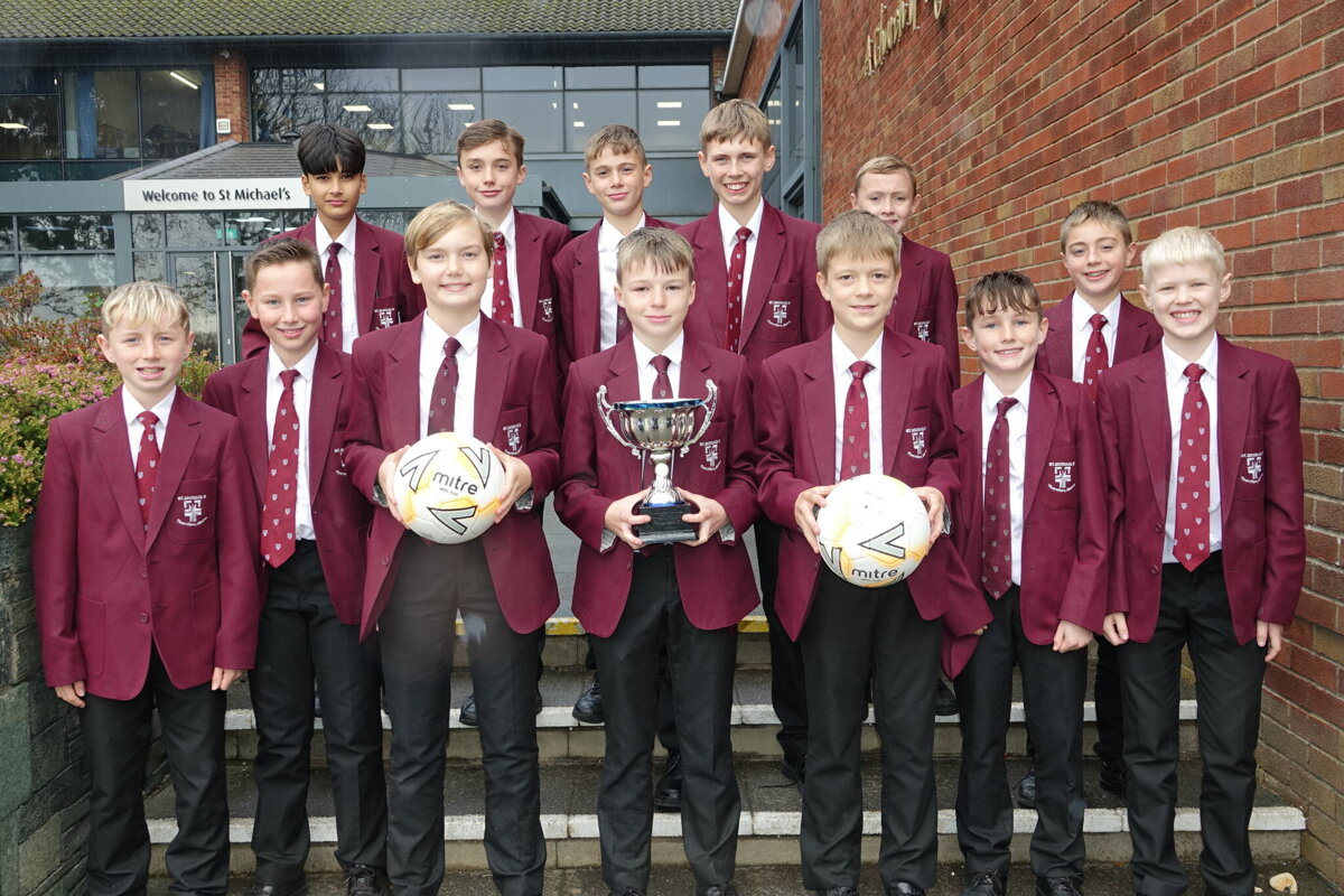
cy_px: 448
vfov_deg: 40.0
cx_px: 672
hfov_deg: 57.2
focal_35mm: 33
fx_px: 1232
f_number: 2.8
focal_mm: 12.04
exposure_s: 1/60
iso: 100
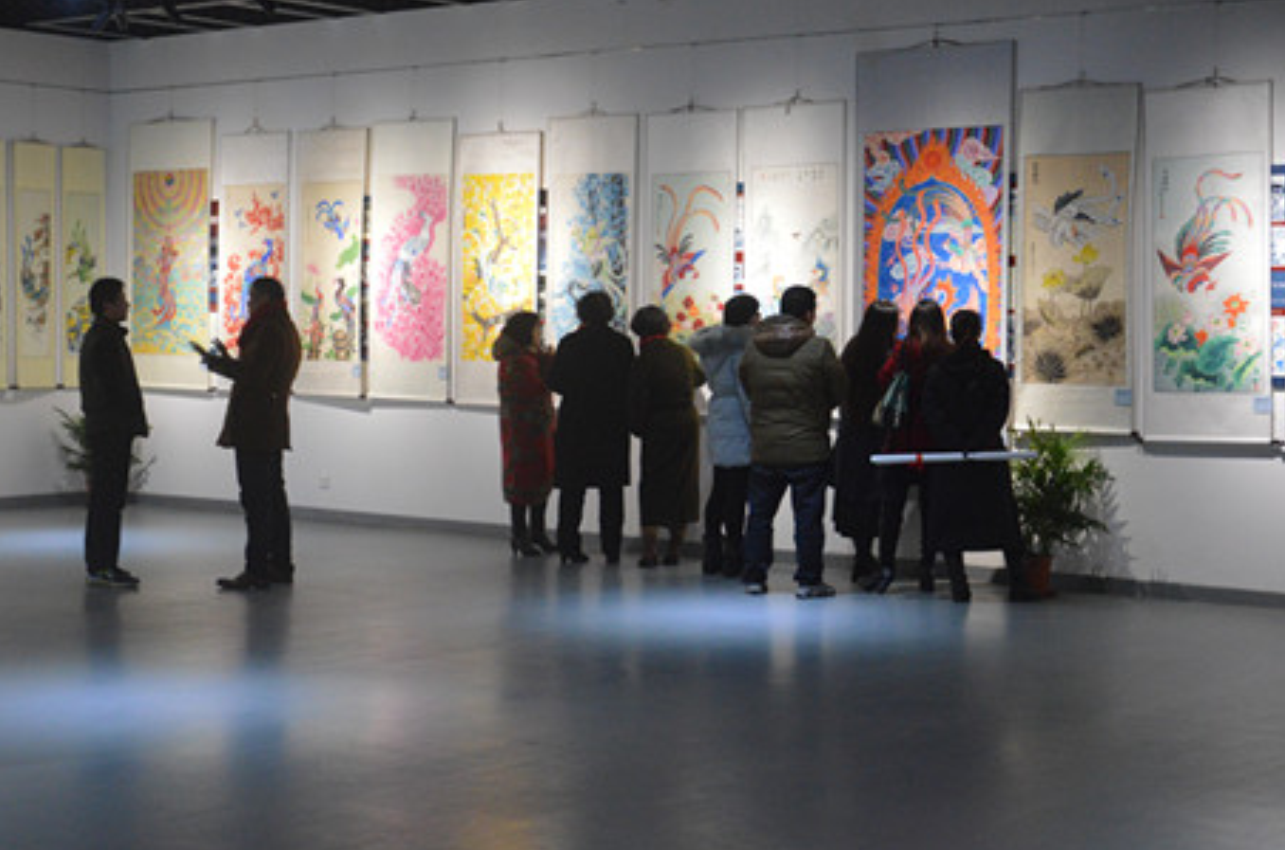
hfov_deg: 32.0
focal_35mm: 63
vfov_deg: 21.5
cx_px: 614
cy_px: 394
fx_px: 2243
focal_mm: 38
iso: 2500
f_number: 4.5
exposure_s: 1/60
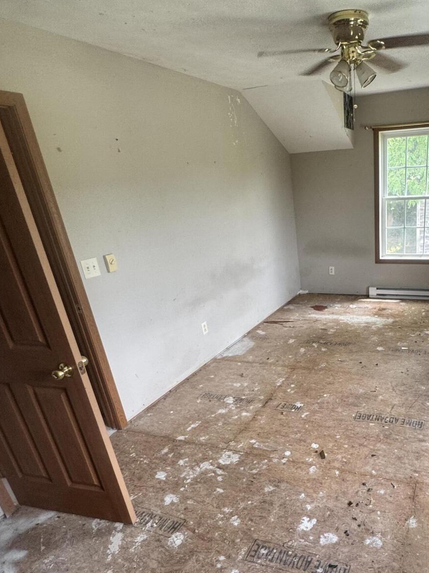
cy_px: 344
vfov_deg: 70.9
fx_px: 397
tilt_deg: -23.6
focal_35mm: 24
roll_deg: +4.3
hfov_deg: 53.7
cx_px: 332
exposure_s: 1/99
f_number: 2.2
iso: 125
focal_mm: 2.22
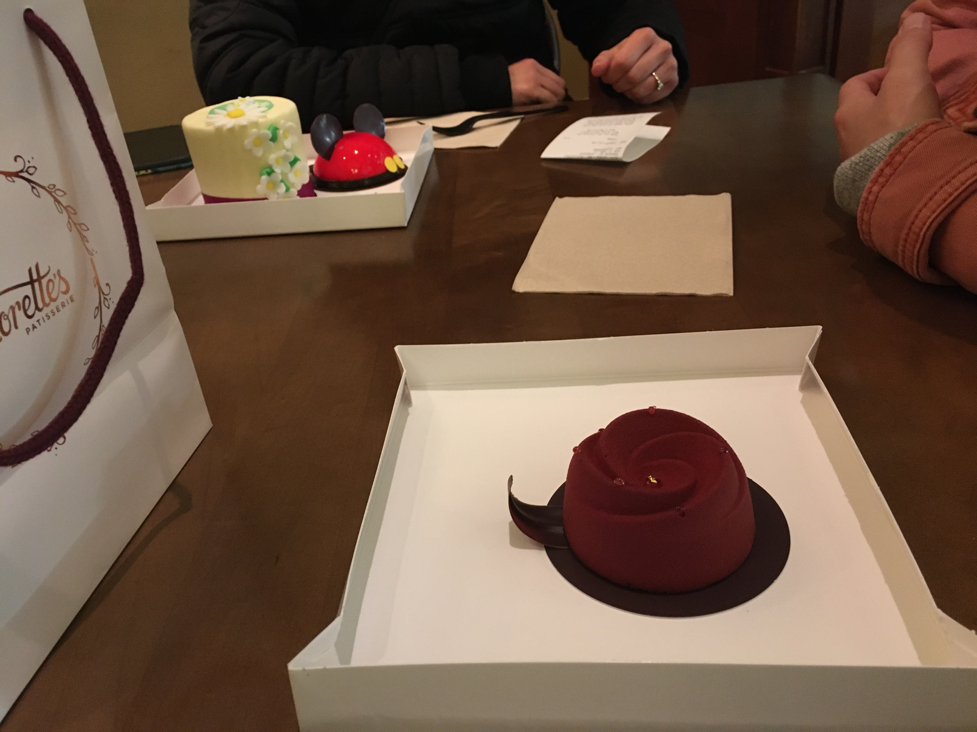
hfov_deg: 61.7
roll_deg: +5.8
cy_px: 366
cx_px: 488
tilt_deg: -30.0
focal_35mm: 29
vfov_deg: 48.2
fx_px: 818
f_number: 2.2
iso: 400
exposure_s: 1/15
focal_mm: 4.15
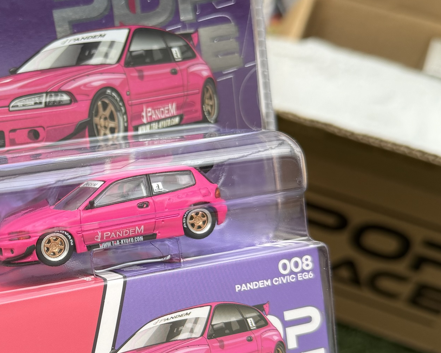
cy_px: 203
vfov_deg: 27.1
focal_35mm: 56
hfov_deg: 32.4
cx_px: 71
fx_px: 731
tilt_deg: -48.8
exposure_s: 1/164
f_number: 1.78
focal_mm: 6.76
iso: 64
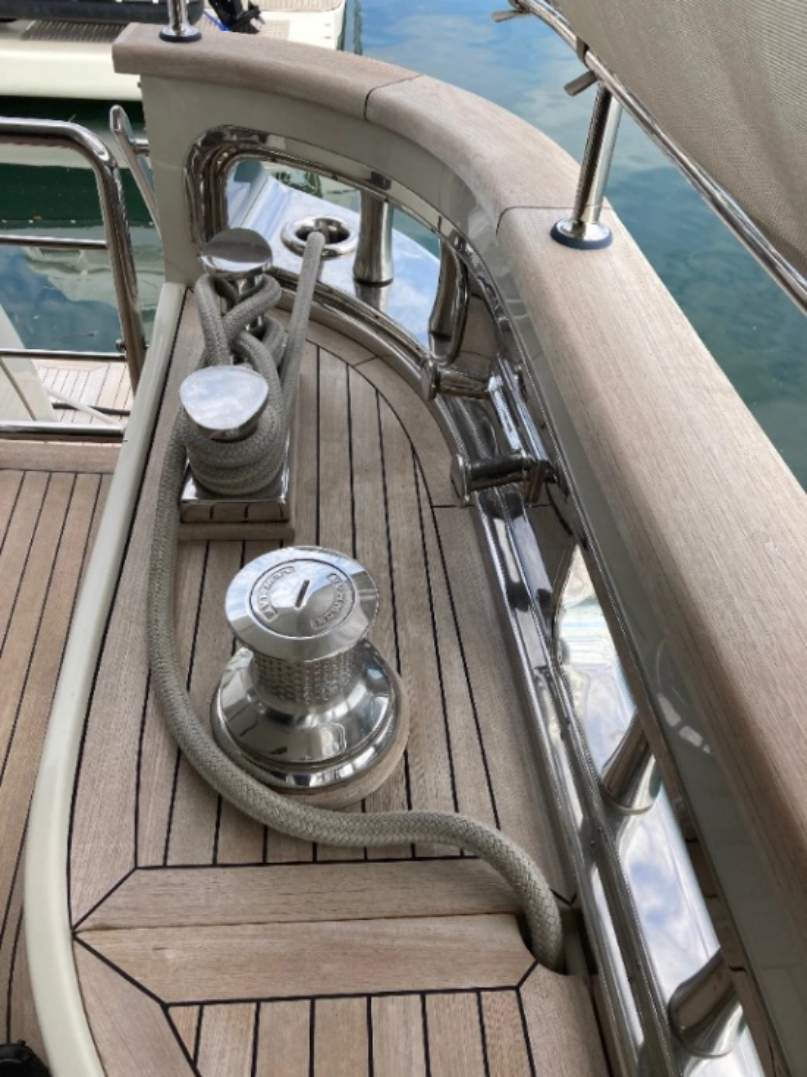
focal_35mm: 28
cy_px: 538
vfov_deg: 63.5
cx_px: 404
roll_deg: -4.7
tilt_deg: -41.8
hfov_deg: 49.7
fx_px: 871
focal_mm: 3.99
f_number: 1.8
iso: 20
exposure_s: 1/666
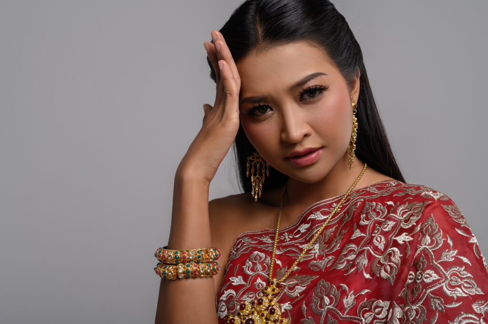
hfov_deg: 39.6
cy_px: 162
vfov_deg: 26.9
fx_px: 677
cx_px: 244
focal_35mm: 50
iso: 100
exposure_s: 1/160
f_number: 8
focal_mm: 50
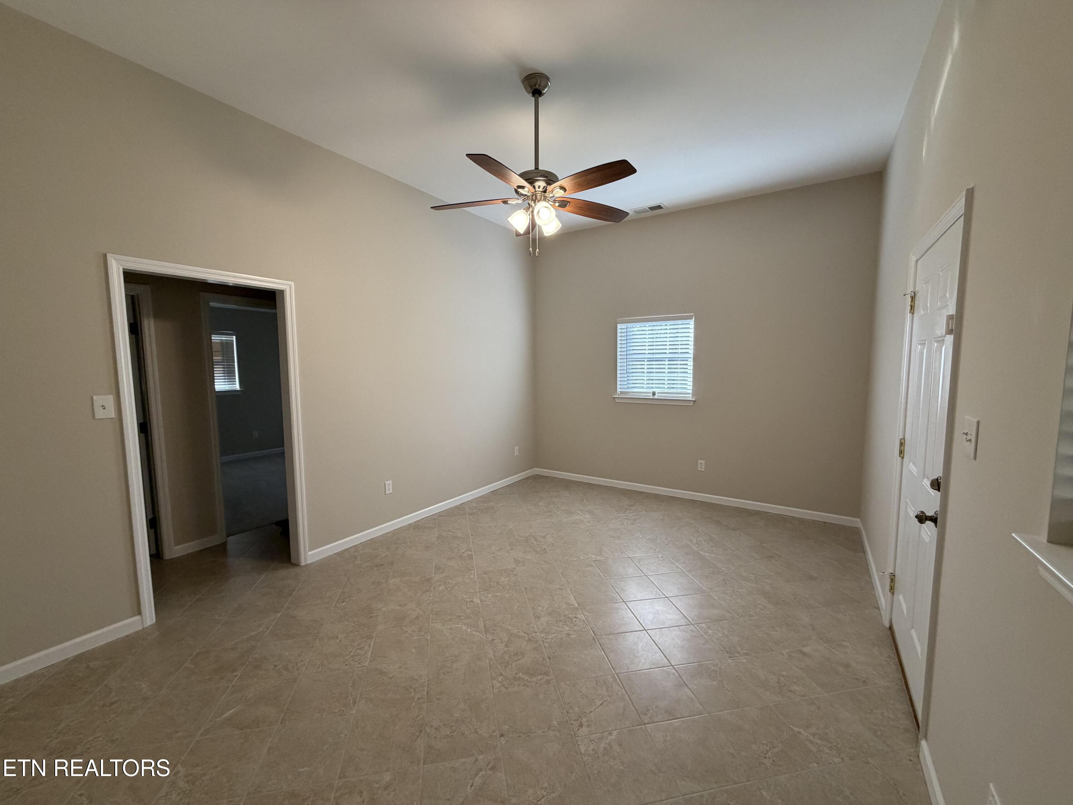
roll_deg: +0.3
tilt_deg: -5.0
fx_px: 434
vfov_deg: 85.7
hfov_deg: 102.1
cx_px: 536
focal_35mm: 14
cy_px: 402
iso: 160
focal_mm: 2.22
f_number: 2.2
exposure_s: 1/120
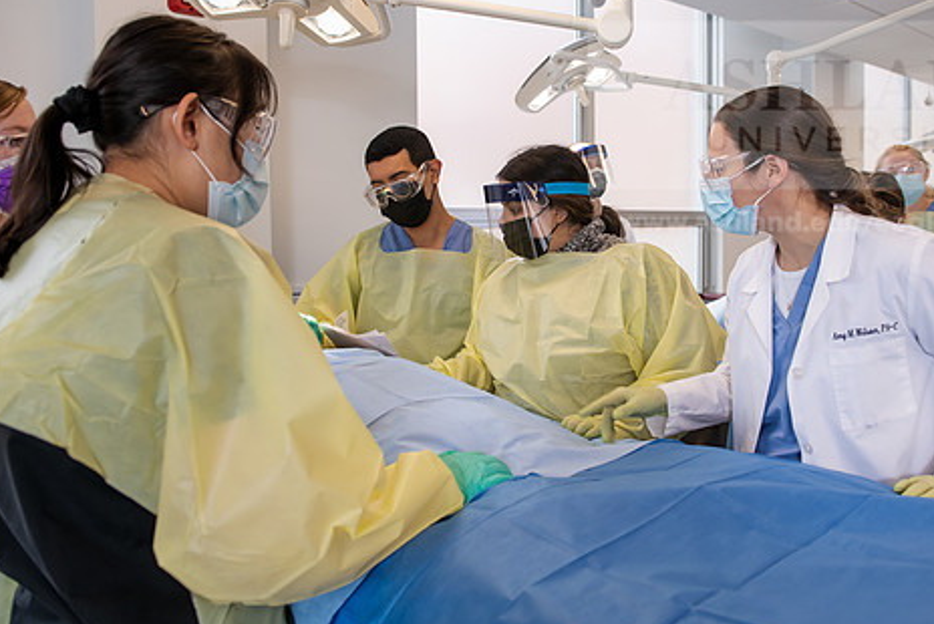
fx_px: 779
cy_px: 265
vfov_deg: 43.5
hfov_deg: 61.7
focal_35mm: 30
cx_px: 527
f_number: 4
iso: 400
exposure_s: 1/200
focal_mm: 24
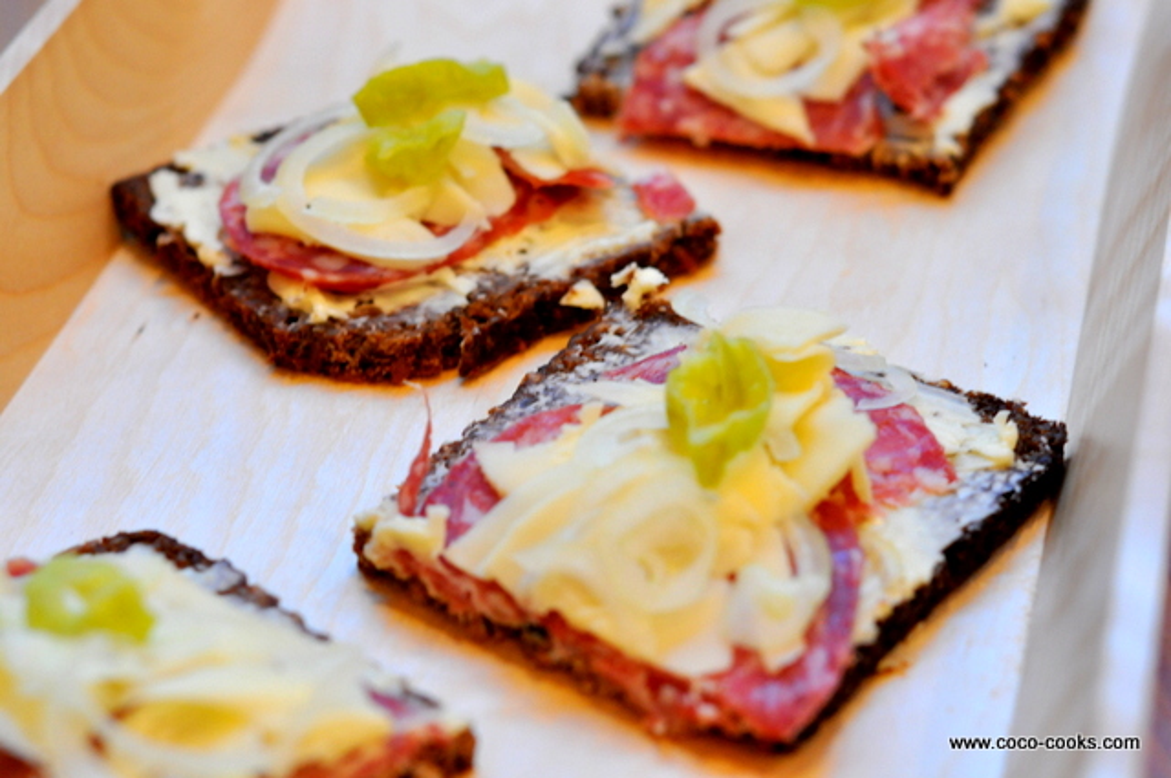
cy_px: 389
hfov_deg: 27.0
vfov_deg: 18.1
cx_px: 586
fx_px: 2436
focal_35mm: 75
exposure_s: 1/60
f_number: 4
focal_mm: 50
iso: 800
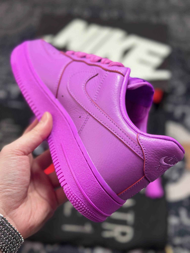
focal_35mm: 48
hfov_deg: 30.3
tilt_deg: -58.6
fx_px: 351
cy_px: 126
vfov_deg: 39.7
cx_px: 95
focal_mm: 6.86
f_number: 1.78
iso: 80
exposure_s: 1/756
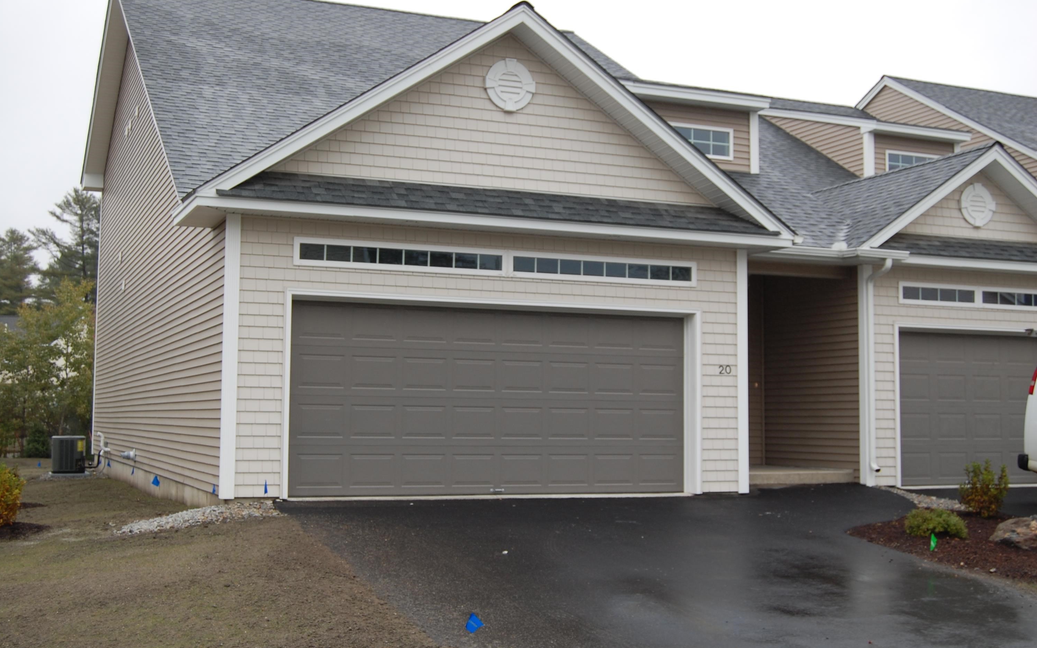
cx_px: 518
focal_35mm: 46
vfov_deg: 28.0
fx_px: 1300
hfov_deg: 43.5
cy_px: 305
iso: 200
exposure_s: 1/125
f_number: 5.6
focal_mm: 30
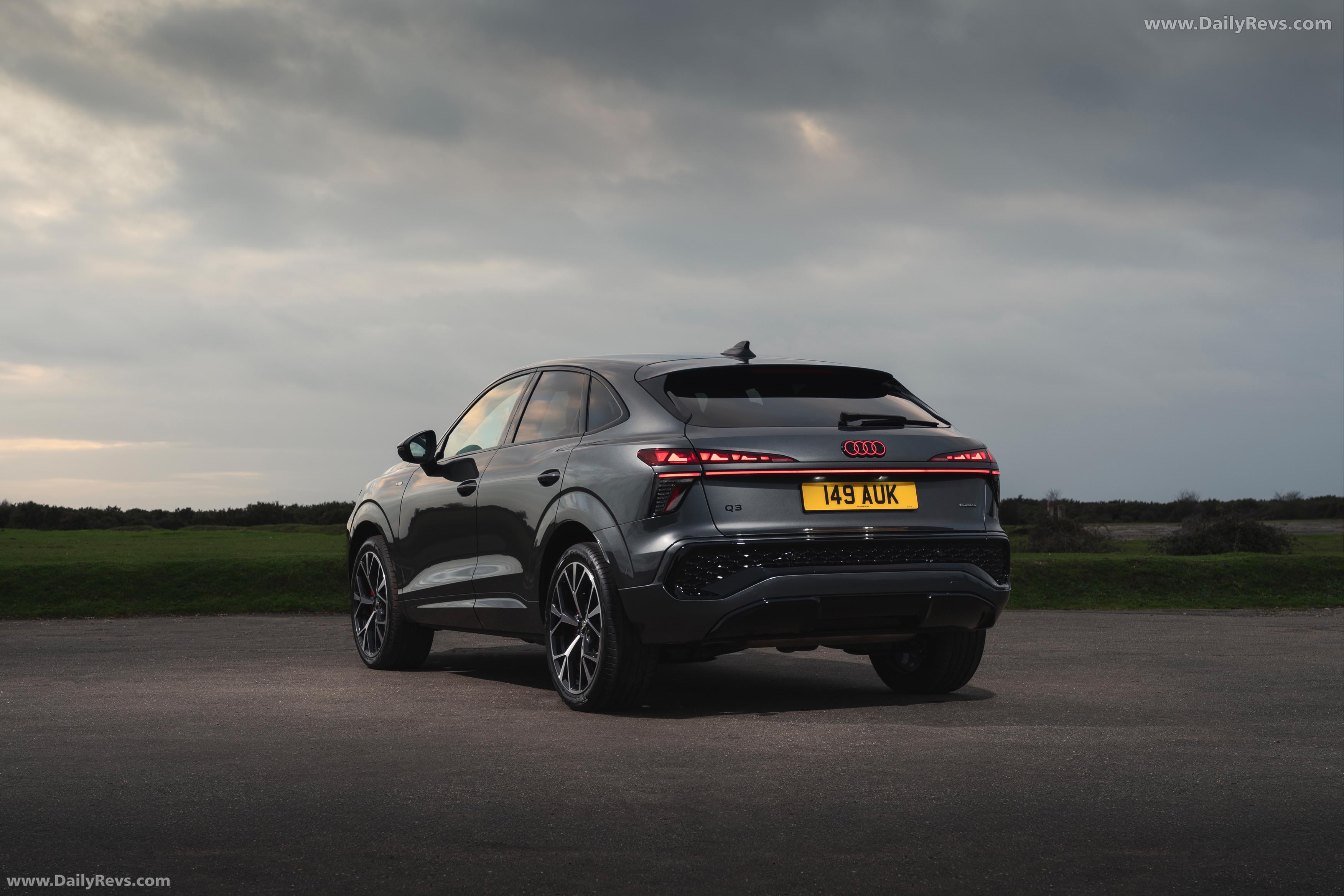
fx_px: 2202
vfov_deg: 23.0
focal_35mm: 59
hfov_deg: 33.9
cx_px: 672
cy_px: 448
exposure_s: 1/30
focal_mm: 59
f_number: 9
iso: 100
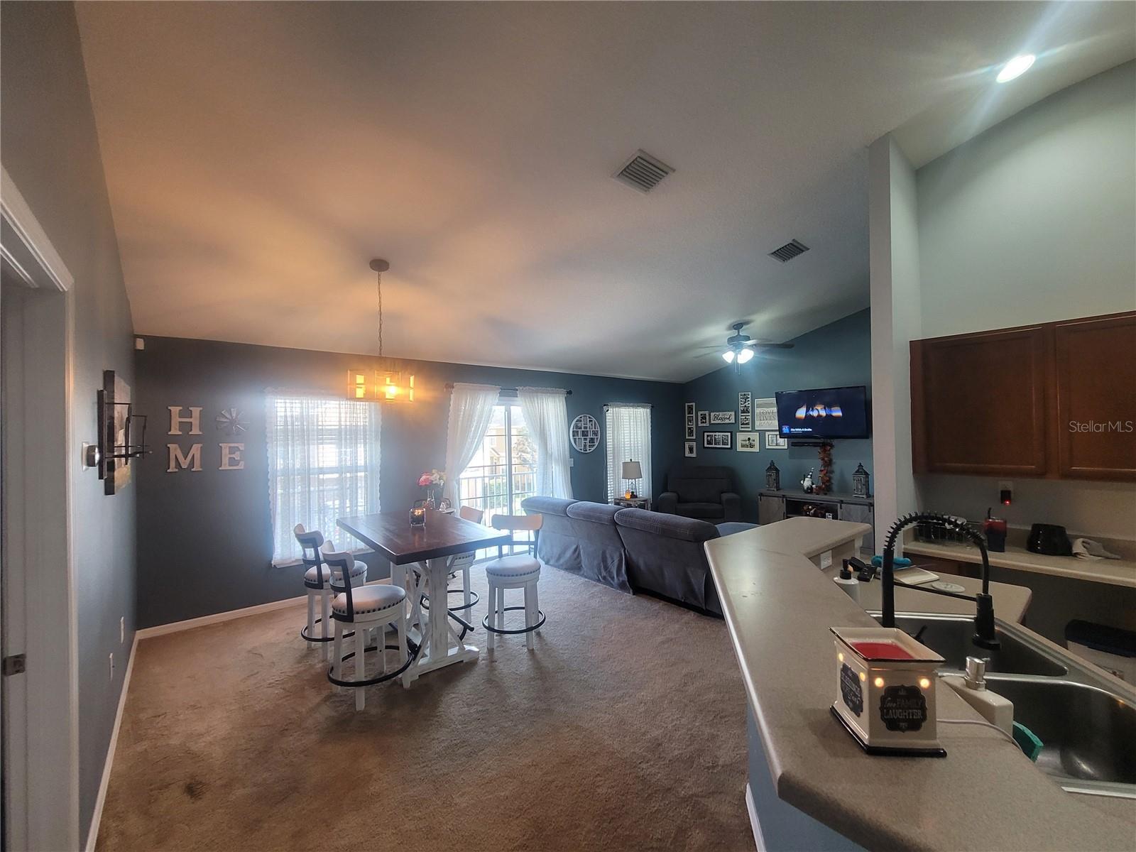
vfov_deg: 89.9
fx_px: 427
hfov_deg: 106.2
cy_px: 426
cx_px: 568
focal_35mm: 13
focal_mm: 2.2
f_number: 2.2
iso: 200
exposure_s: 1/60
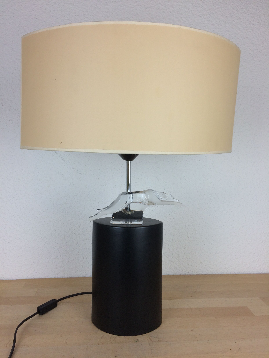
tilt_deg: -6.9
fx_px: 300
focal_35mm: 29
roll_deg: +0.7
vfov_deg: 61.7
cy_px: 179
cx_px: 134
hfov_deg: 48.2
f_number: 2.2
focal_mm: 4.15
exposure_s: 1/100
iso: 50
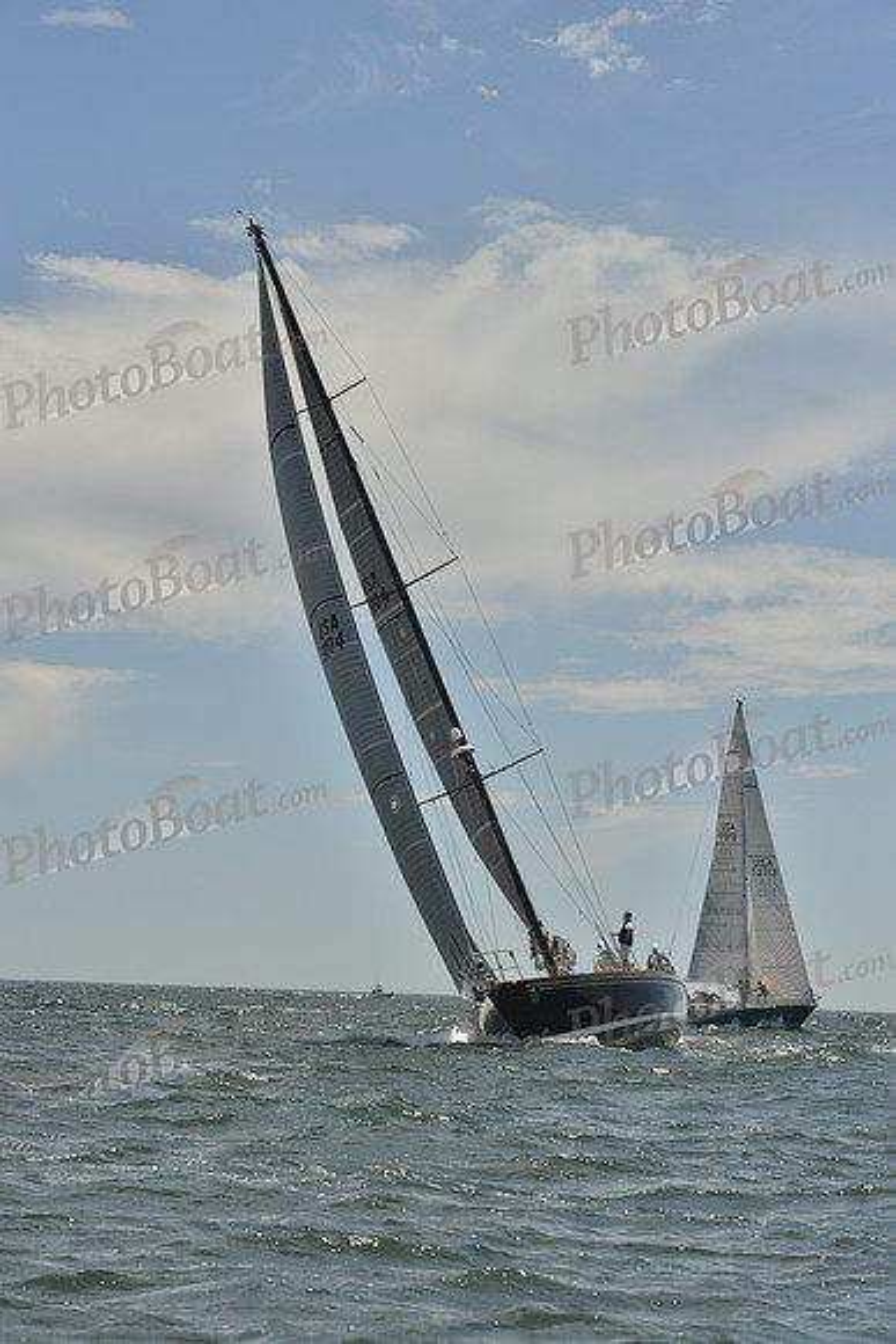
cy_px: 672
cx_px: 448
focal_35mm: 92
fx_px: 3432
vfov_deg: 22.1
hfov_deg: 14.9
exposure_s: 1/1600
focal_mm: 92
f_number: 9
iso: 280
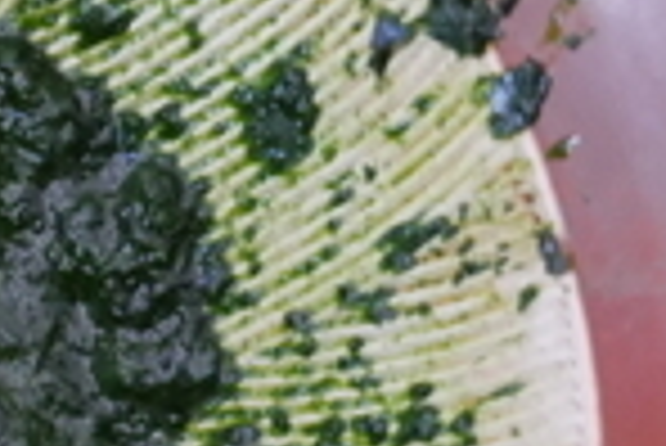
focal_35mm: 253
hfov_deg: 7.9
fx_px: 4685
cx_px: -477
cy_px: 538
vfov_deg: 5.4
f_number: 4.9
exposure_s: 1/25
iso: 3200
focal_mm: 30
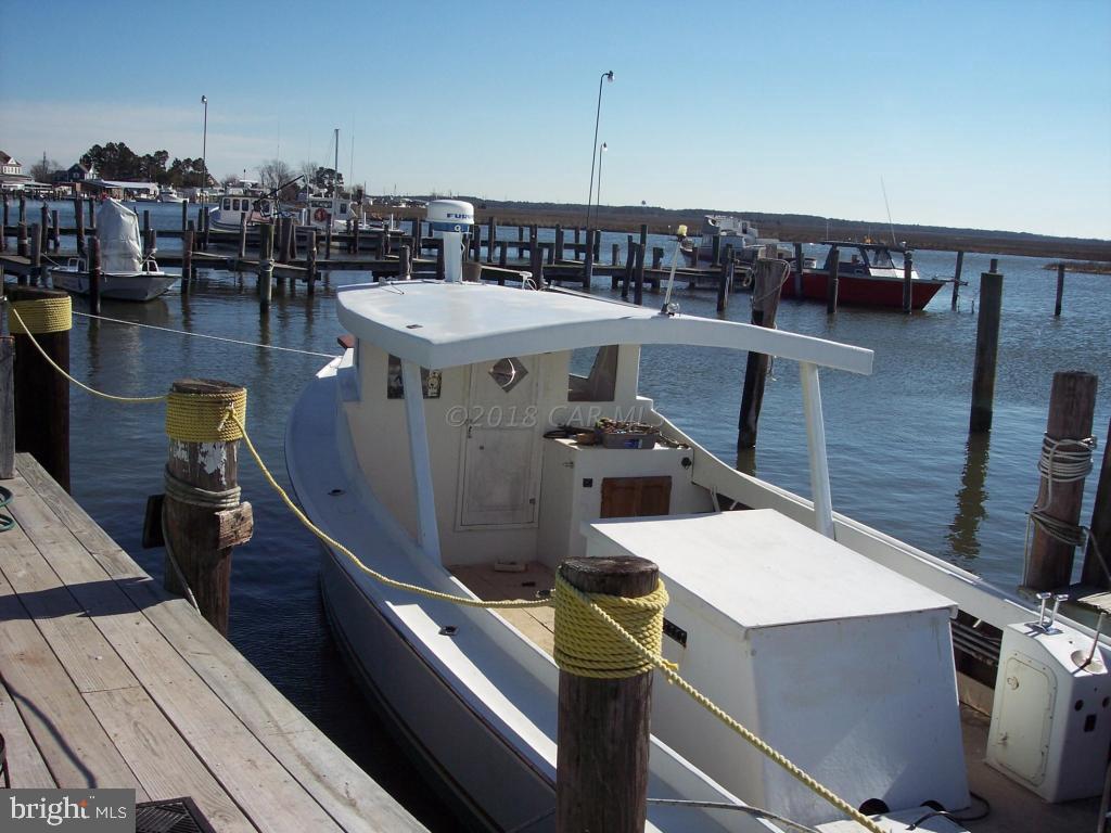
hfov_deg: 47.9
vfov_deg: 36.8
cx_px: 556
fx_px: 1252
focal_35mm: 39
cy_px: 416
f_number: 5.6
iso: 100
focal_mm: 8
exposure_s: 1/750
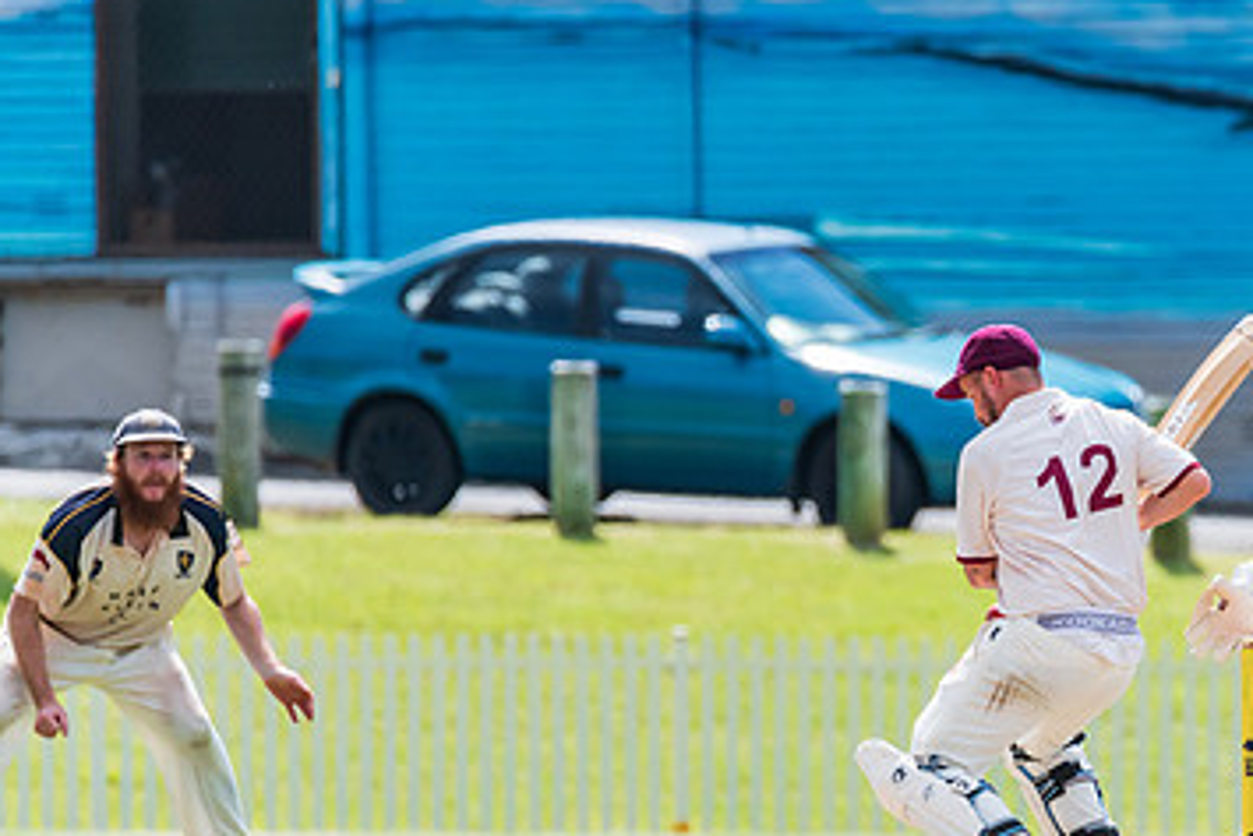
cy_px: 573
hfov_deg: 2.1
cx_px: 1006
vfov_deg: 1.4
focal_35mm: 992
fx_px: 34539
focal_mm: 600
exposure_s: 1/2500
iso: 640
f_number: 6.3
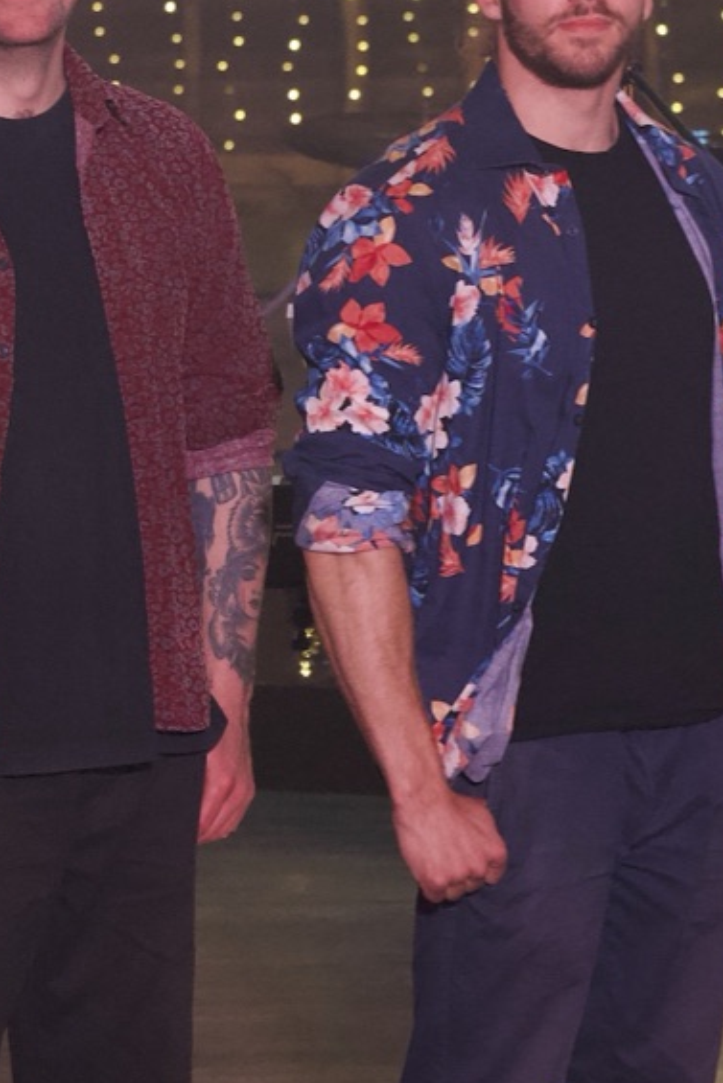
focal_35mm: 184
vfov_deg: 11.2
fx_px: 5539
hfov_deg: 7.5
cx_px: 549
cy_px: 322
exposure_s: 1/160
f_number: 4
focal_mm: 52
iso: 6400
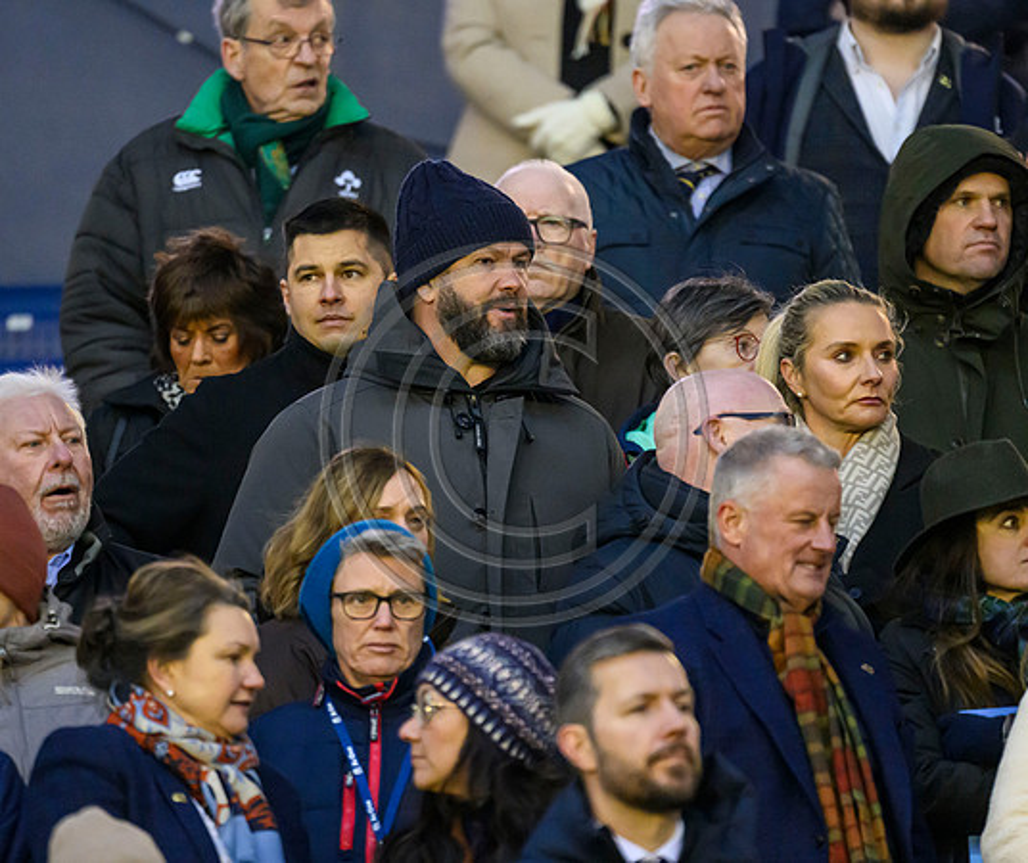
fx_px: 23291
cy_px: 487
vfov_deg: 2.1
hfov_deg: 2.5
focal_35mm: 751
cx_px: 480
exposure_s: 1/250
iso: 8000
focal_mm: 560
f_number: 4
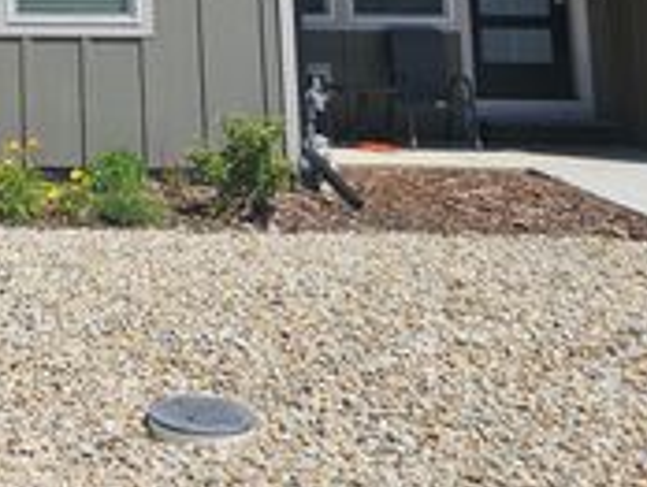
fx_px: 1235
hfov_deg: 26.6
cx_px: -97
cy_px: -162
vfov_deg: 20.3
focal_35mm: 66
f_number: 1.7
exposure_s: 1/924
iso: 10
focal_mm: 6.3
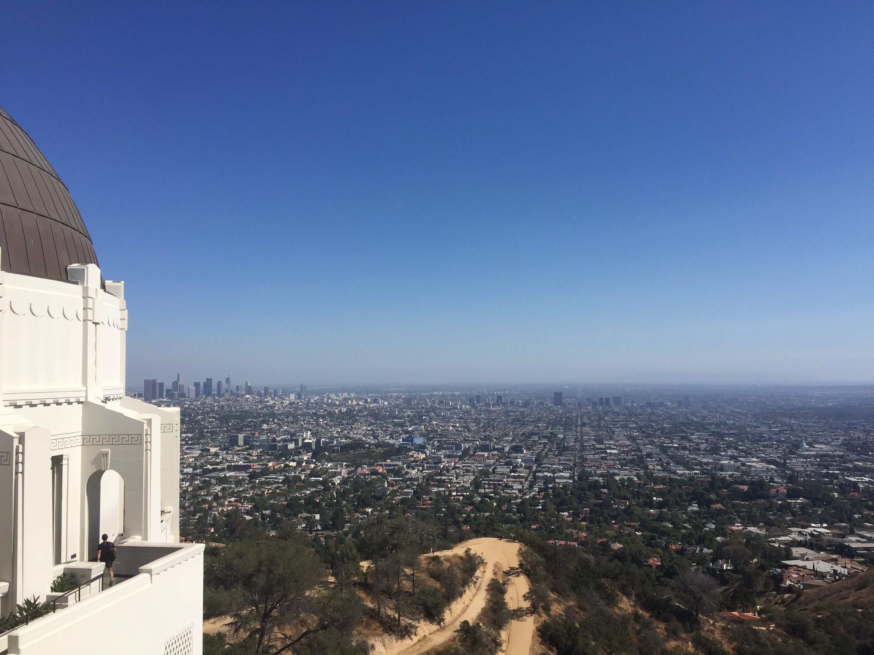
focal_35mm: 29
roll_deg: -0.3
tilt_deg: +4.7
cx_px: 437
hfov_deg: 61.7
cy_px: 328
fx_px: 732
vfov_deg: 48.2
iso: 32
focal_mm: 4.15
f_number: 2.2
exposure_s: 1/3597
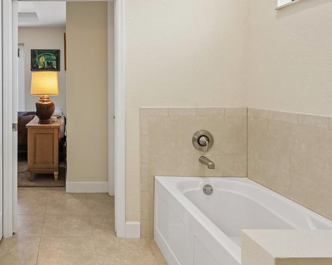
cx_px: 60
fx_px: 295
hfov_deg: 54.2
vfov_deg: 47.8
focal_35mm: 30
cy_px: 93
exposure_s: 1/60
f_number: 8
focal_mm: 14
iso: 400
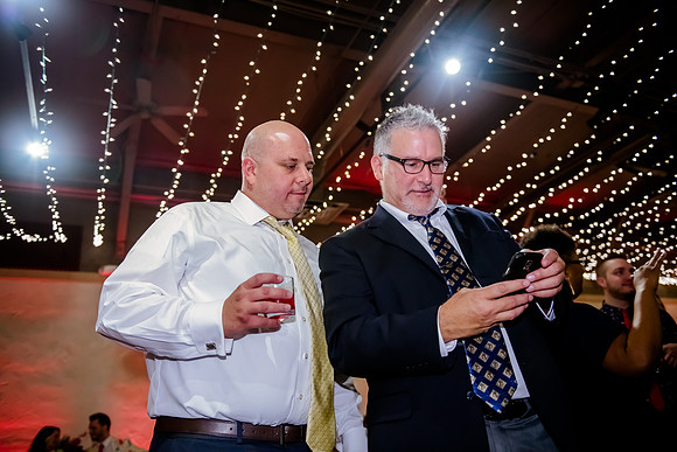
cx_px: 338
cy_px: 226
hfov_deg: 60.3
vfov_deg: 42.3
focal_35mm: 31
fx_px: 583
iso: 5000
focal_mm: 31
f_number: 2.8
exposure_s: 1/200
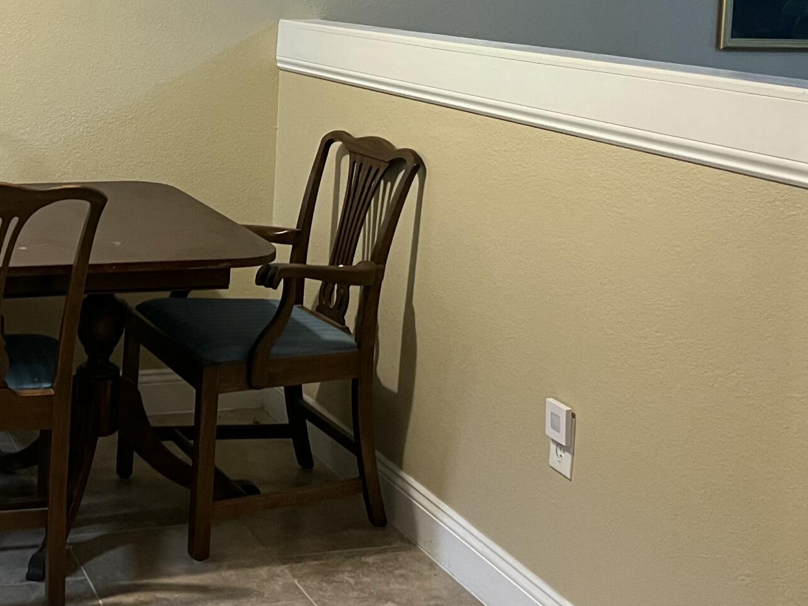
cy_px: 42
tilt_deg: -3.3
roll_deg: -2.5
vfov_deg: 23.3
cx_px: 214
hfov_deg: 31.2
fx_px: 1424
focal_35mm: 61
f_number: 1.5
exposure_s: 1/60
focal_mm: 5.7
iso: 320
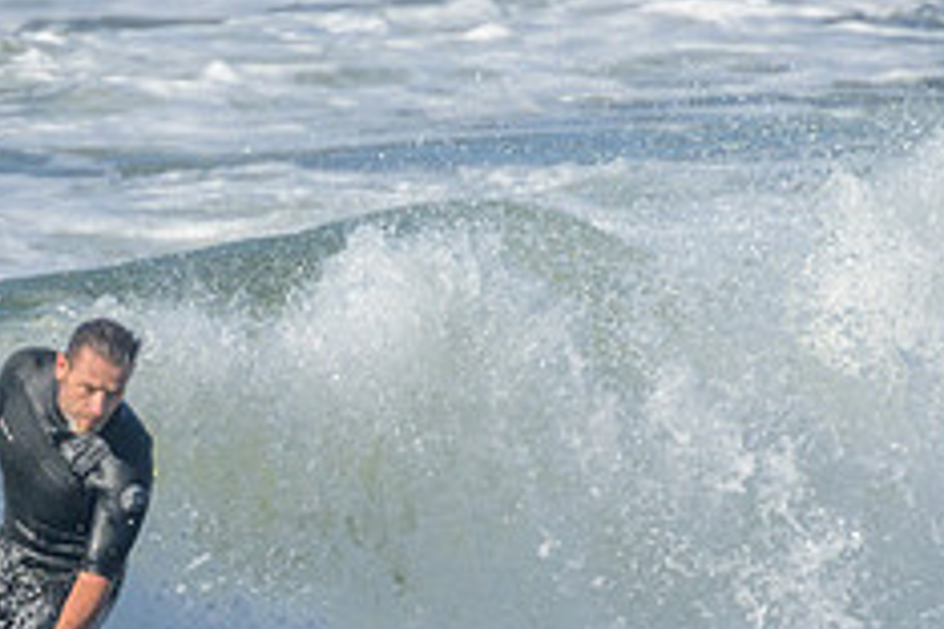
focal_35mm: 2321
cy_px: 731
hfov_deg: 0.9
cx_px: 308
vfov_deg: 0.6
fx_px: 60857
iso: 1000
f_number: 11
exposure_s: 1/2000
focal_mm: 800
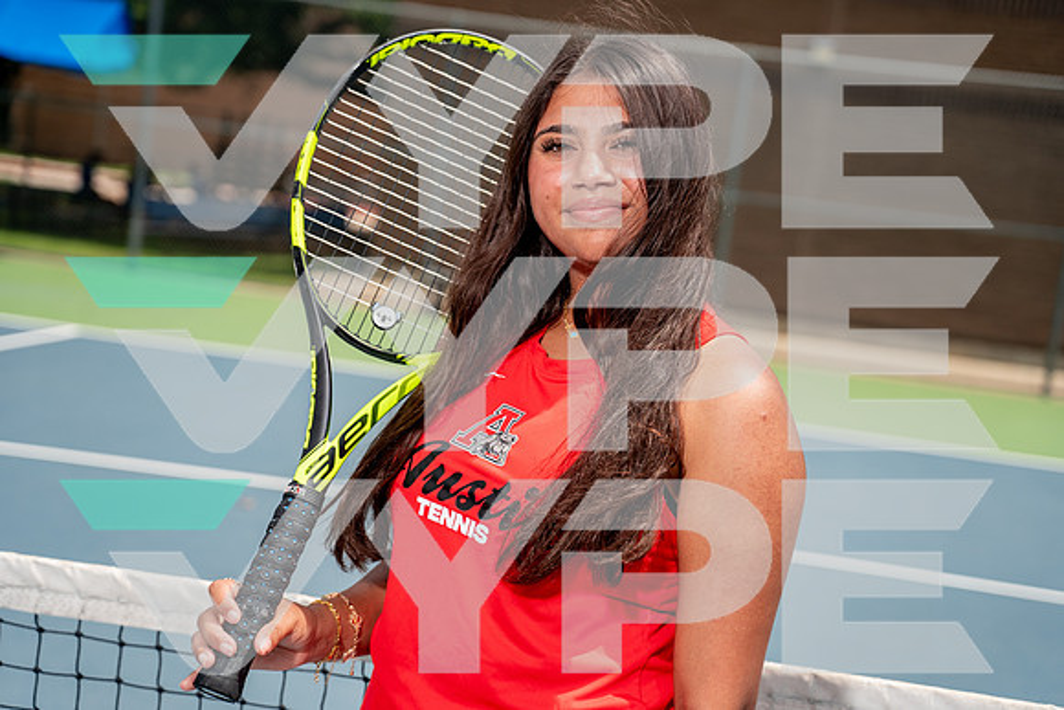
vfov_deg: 19.5
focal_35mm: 70
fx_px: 2069
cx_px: 532
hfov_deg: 28.8
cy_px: 355
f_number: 4
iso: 100
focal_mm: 70
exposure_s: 1/1250
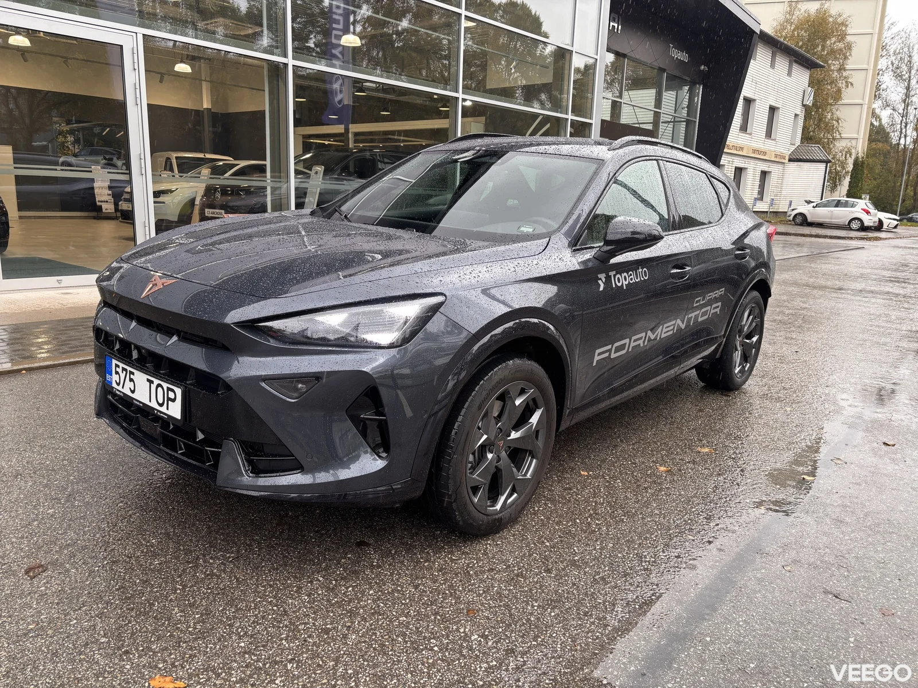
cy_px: 344
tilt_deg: -11.7
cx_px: 459
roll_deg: -2.2
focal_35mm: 26
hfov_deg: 67.3
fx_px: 690
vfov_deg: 53.1
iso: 40
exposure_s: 1/121
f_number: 1.6
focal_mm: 5.96
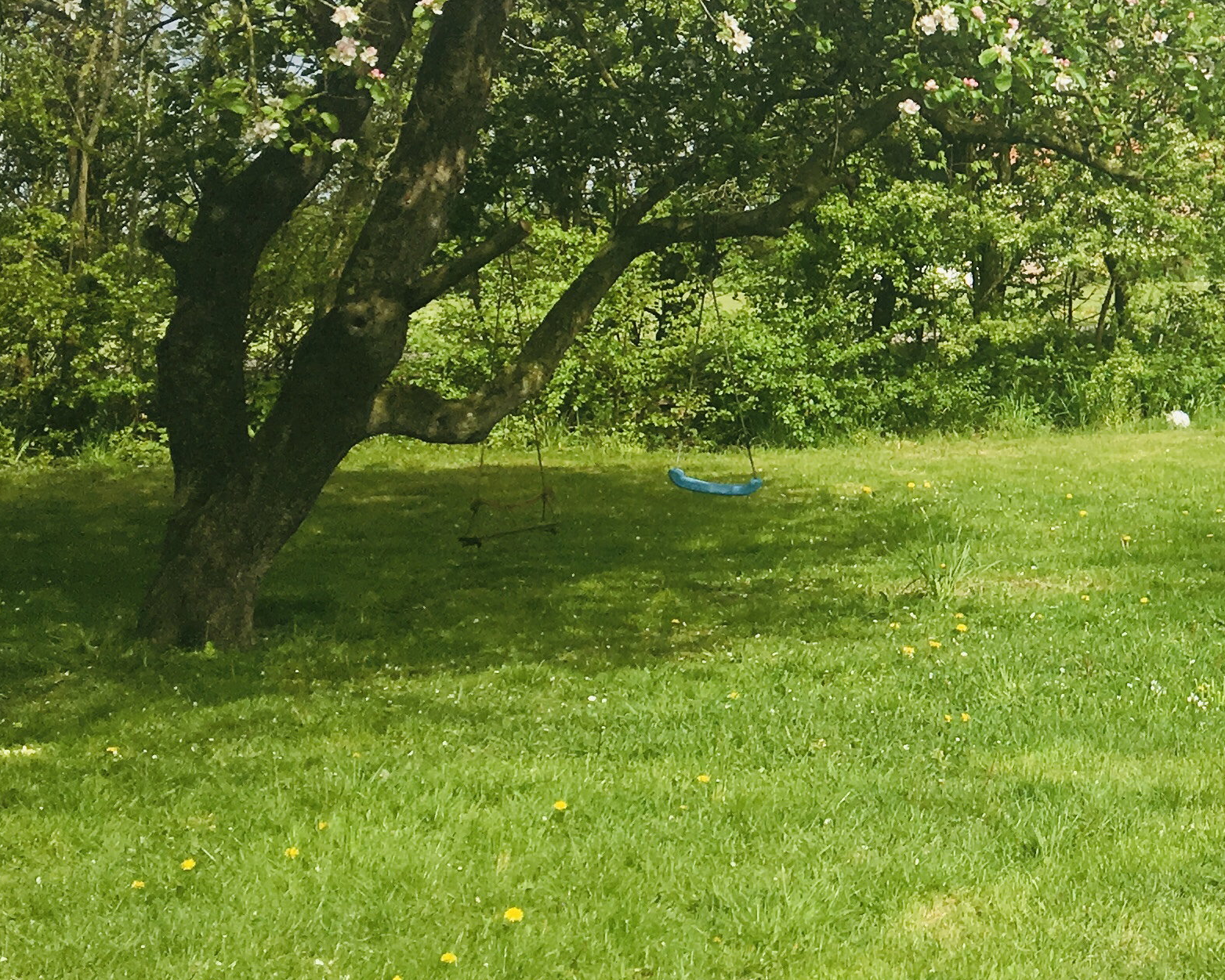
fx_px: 2647
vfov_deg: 20.8
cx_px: 1427
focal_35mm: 73
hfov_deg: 24.0
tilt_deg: +0.4
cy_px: 205
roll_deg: +0.7
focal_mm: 4.15
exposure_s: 1/1425
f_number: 2.2
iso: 25
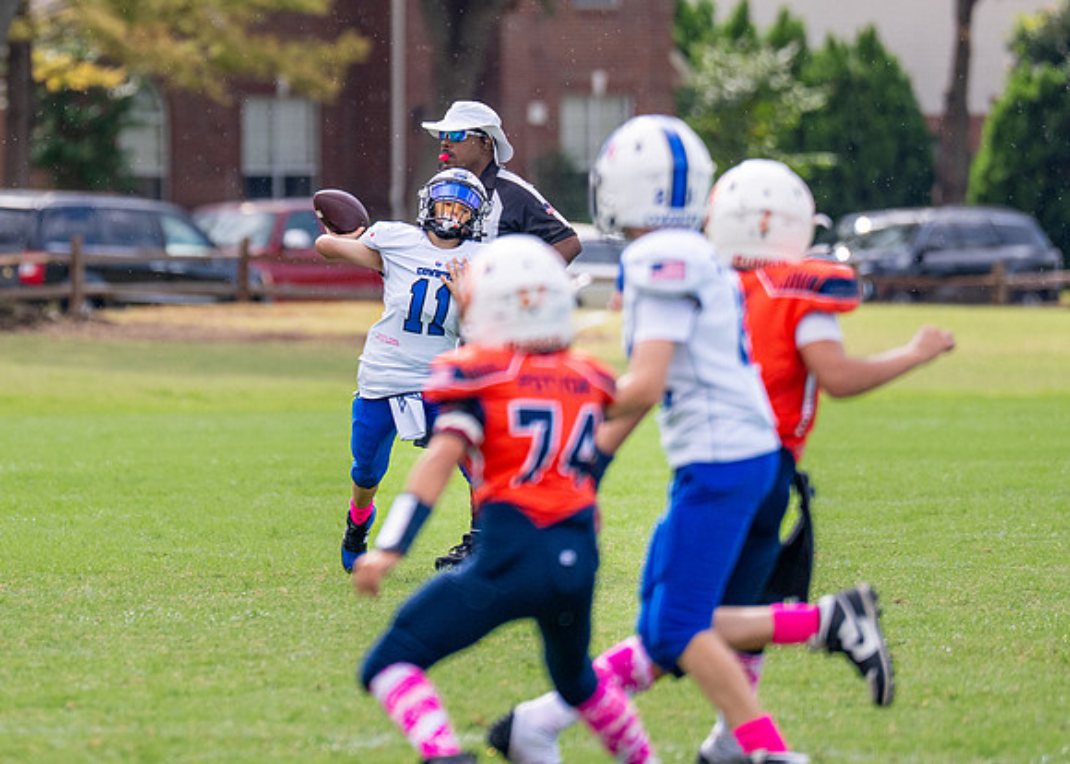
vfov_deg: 3.3
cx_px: 388
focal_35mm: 435
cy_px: 265
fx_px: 13218
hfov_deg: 4.6
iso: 400
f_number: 2.8
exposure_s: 1/3200
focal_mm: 200
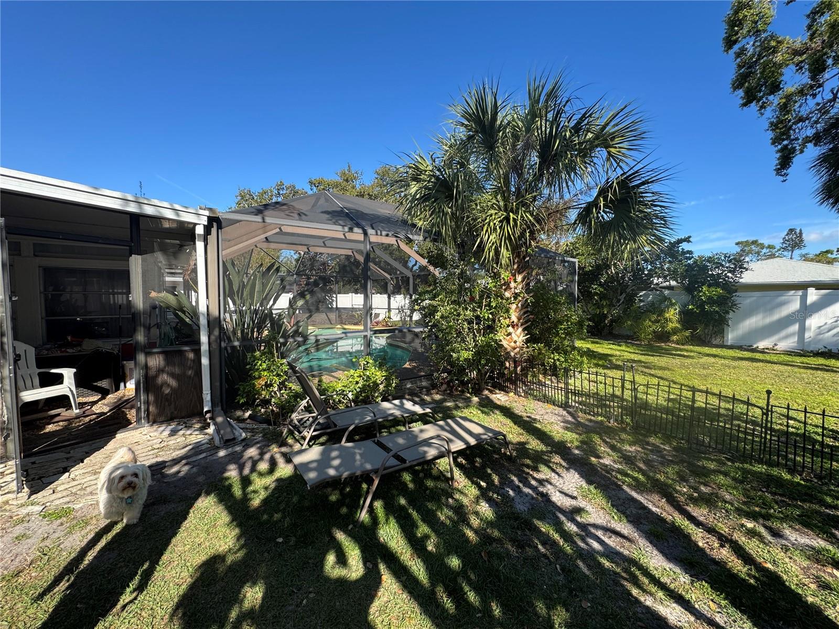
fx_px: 339
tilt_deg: -5.3
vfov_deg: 85.7
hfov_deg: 102.1
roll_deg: -0.3
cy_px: 314
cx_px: 420
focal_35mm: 14
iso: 40
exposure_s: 1/548
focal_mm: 2.22
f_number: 2.2
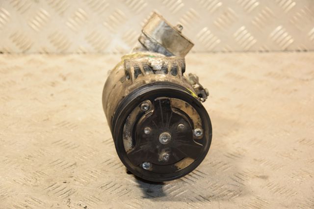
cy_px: 104
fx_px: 863
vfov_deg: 13.8
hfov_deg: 20.6
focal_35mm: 99
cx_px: 157
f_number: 5.3
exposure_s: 1/160
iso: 800
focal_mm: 66
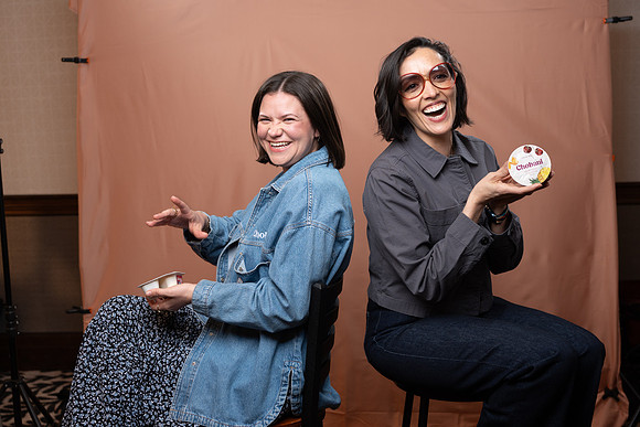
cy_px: 214
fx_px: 818
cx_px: 320
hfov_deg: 42.7
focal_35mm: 46
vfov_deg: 29.3
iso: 320
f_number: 4
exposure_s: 1/160
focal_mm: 46
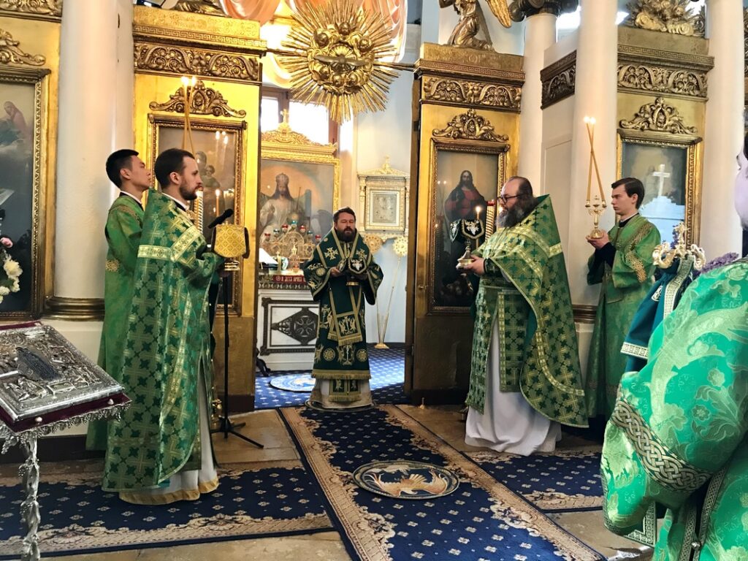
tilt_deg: -0.9
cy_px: 280
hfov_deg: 63.4
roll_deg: -0.9
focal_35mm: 28
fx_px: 605
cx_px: 374
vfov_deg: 49.7
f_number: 1.8
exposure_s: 1/17
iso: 100
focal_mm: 3.99
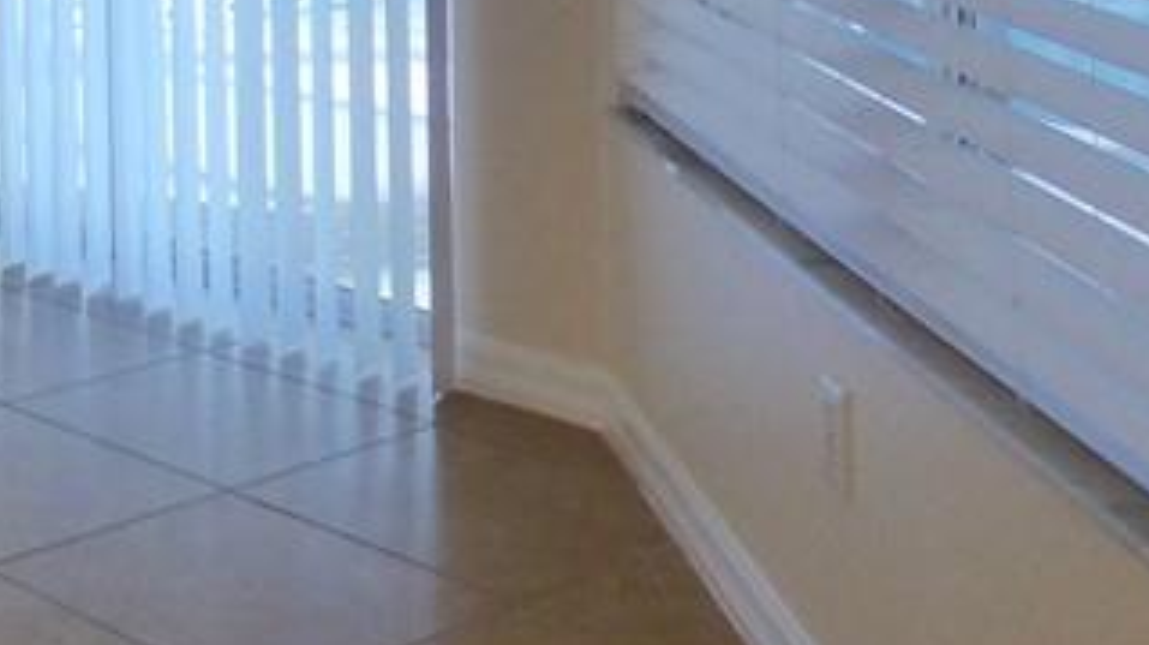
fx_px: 2131
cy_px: -346
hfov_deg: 25.6
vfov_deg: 15.7
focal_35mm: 70
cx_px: -371
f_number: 2.8
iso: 400
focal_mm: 3.58
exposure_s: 1/80
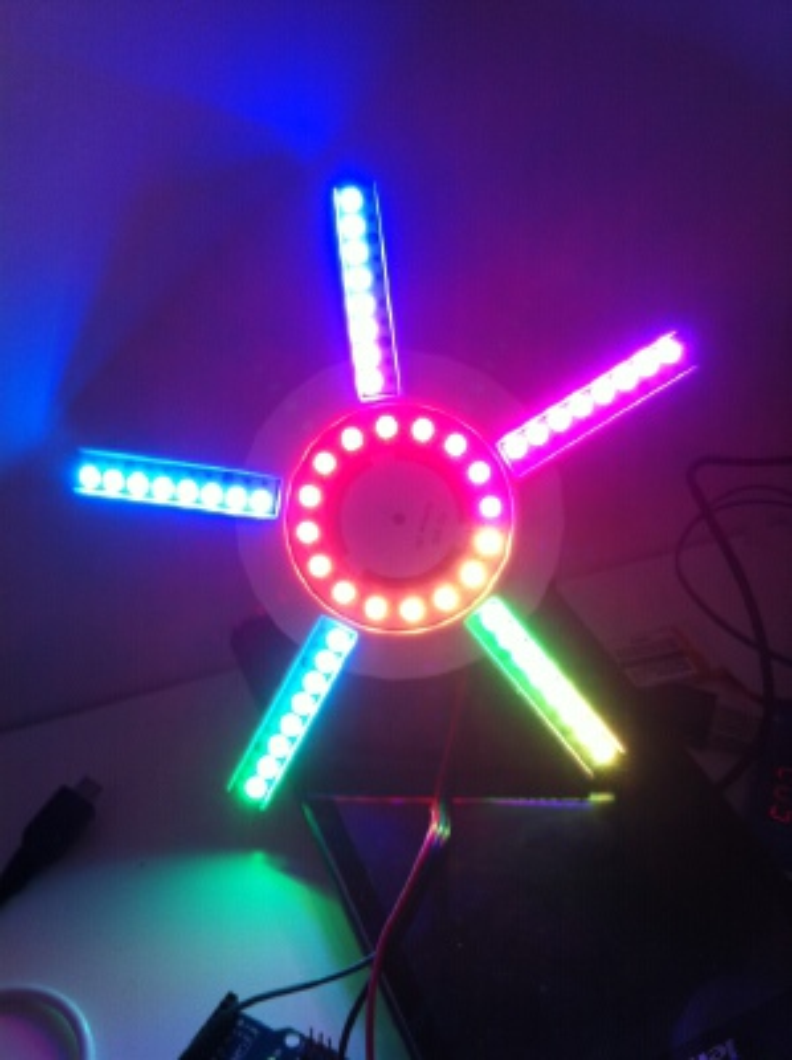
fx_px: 1070
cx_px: 396
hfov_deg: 40.6
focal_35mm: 35
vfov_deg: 52.7
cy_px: 530
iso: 80
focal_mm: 3.85
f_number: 2.8
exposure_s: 1/40
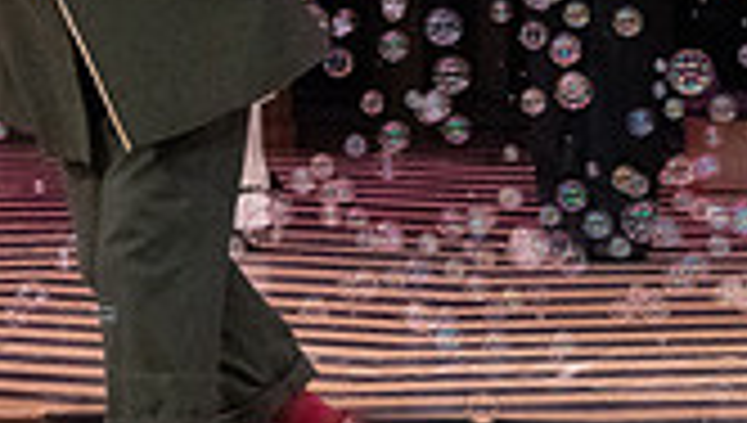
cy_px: -169
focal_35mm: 679
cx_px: -140
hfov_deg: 3.2
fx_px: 13471
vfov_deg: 1.8
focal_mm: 186
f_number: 18
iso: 12800
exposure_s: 1/400
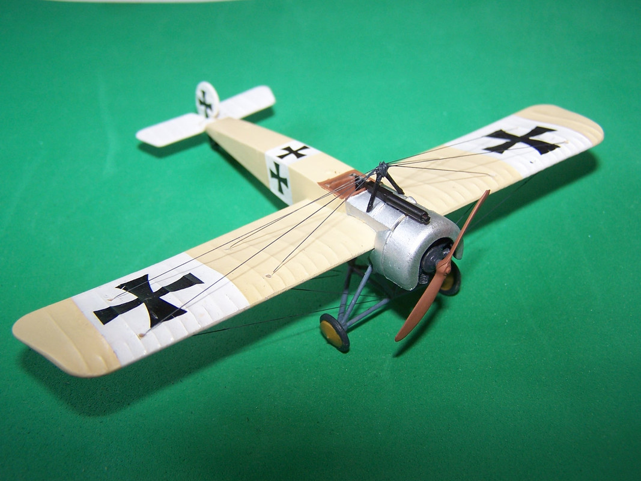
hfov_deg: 49.0
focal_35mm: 38
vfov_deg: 37.7
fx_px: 704
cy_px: 240
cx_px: 320
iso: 80
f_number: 2.8
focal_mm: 6.3
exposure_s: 1/60
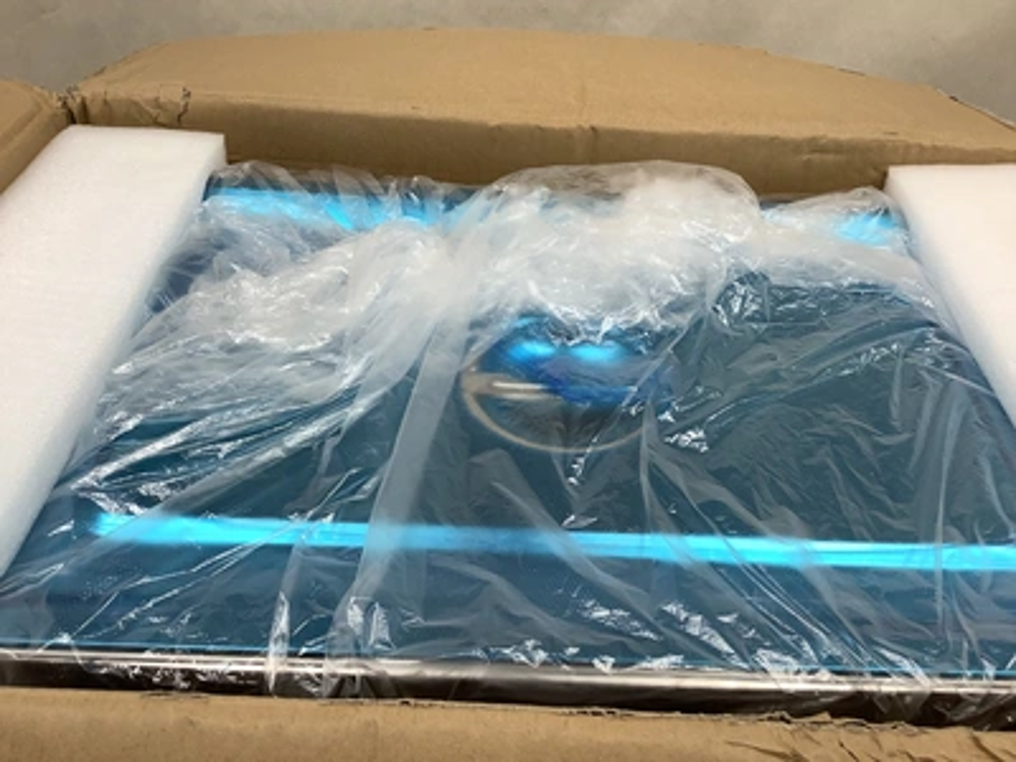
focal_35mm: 31
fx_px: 910
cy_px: 381
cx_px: 508
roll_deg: -3.2
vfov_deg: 45.4
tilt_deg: -41.4
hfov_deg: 58.4
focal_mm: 3.3
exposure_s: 1/120
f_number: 2.4
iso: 50
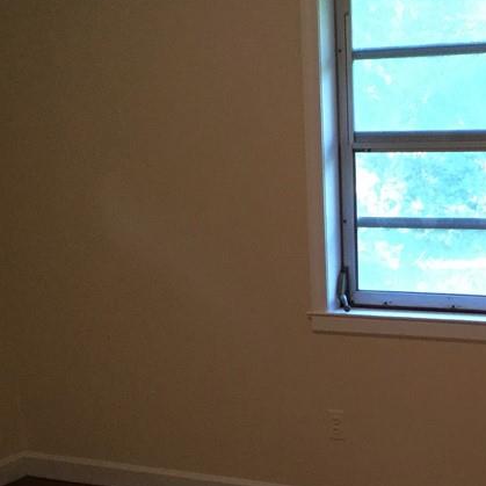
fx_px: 1064
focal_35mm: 67
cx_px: 408
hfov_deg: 25.2
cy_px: 363
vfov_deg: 25.4
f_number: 2.4
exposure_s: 1/24
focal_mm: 3.3
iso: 200
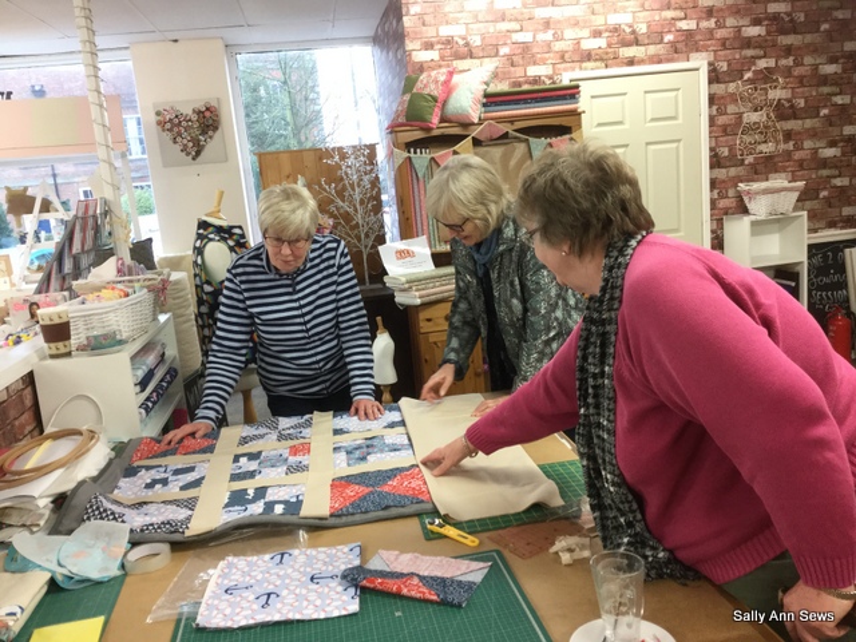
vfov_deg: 45.4
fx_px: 767
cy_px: 321
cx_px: 428
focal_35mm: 31
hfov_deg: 58.4
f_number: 2.4
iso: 80
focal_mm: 3.3
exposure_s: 1/33
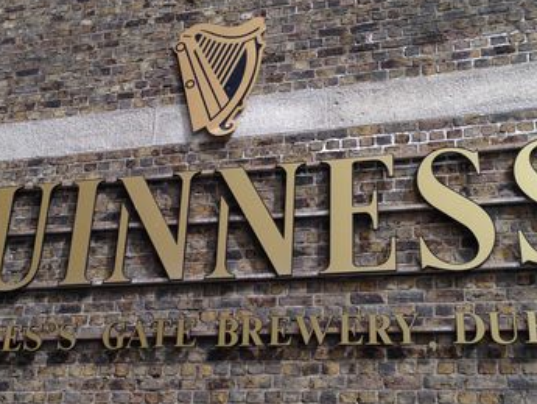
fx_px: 791
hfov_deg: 37.5
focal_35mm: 51
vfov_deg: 28.6
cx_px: 256
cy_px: 195
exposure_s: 1/382
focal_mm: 4.12
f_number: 2.4
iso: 50
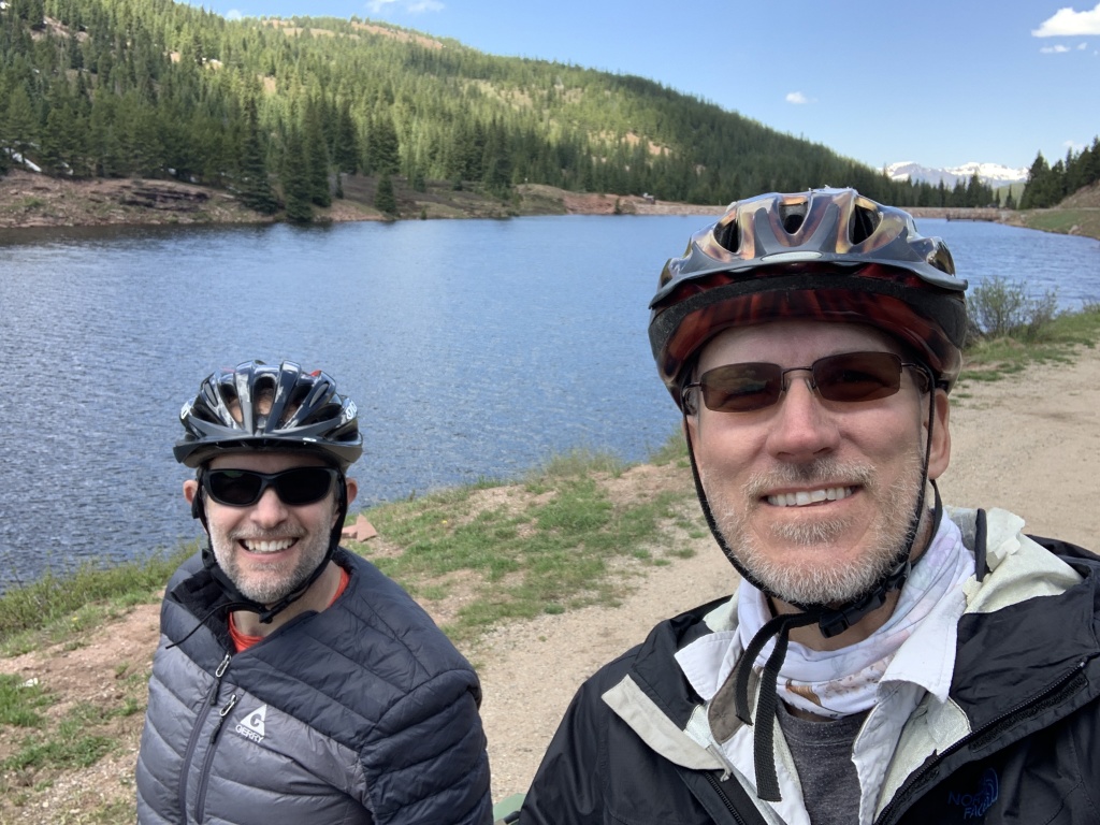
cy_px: 412
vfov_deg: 44.2
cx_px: 550
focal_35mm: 32
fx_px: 1017
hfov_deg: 56.8
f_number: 2.2
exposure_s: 1/193
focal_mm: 2.87
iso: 16
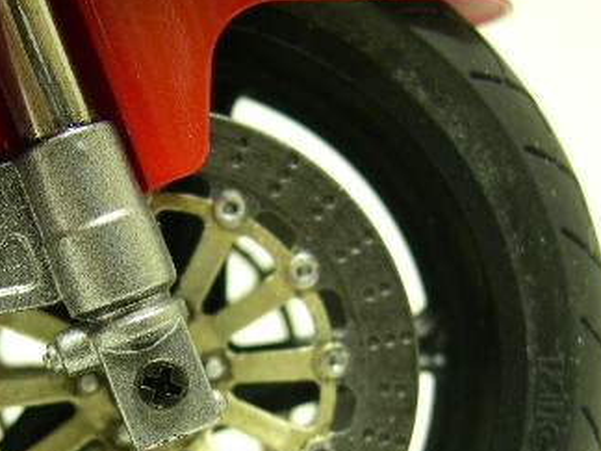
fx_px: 1302
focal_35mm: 75
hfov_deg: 25.6
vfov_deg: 19.3
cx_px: 143
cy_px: 405
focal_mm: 8
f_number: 2.8
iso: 242
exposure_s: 1/4.9
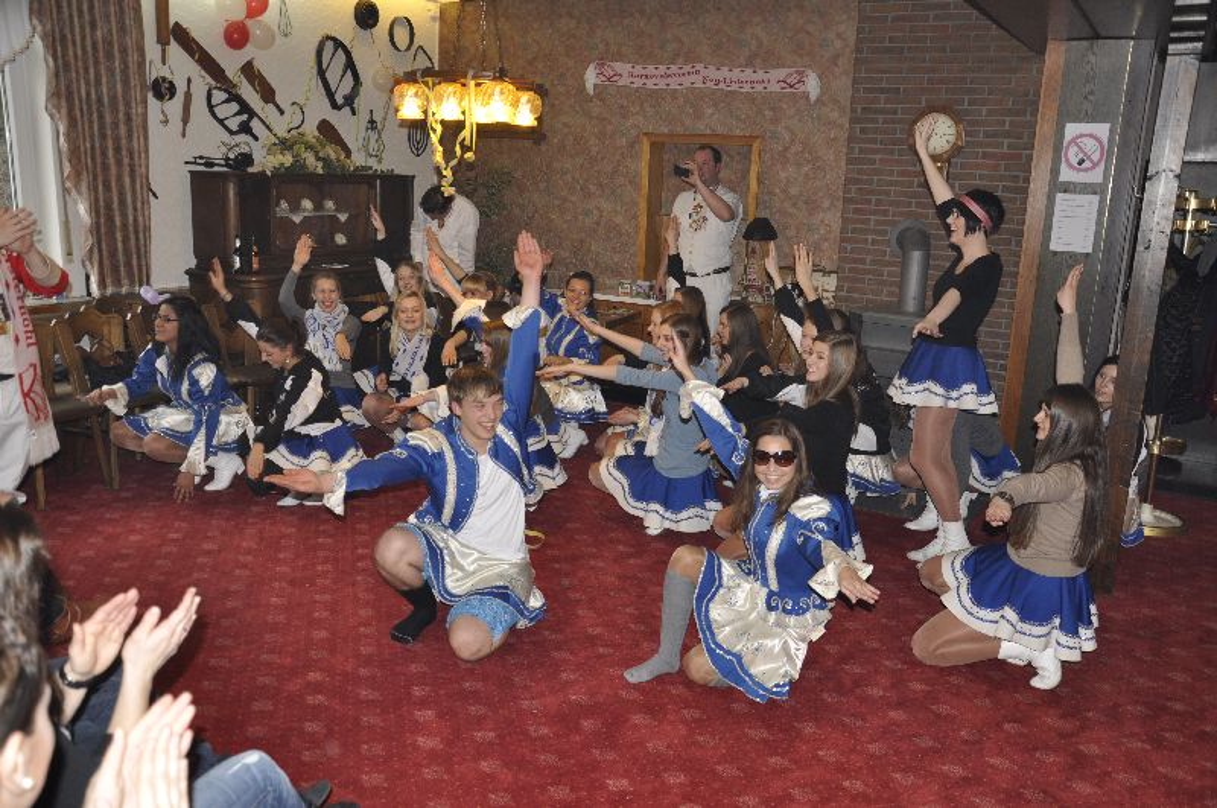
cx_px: 608
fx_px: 1063
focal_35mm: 32
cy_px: 404
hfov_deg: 59.6
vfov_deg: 41.6
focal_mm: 21
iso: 400
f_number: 3.8
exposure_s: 1/60
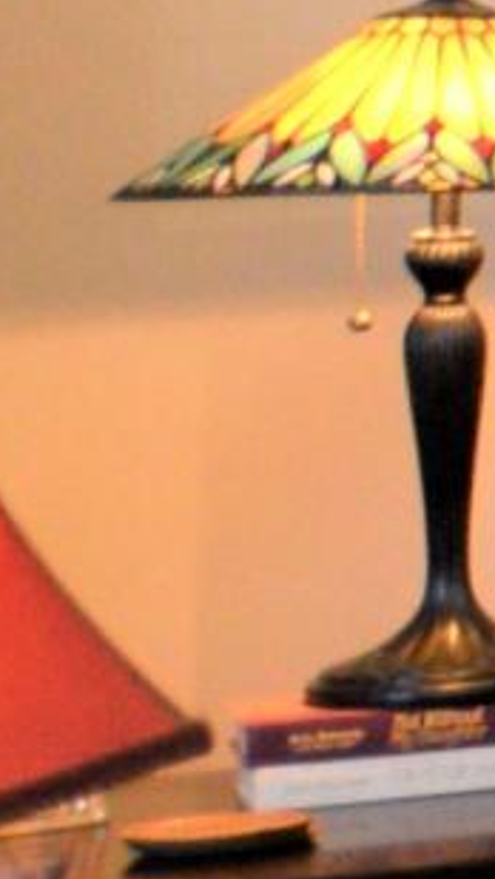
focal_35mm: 176
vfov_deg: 12.1
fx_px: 4093
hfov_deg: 3.7
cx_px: 4077
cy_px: -48
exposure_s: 1/60
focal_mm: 11.5
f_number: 3.5
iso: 800
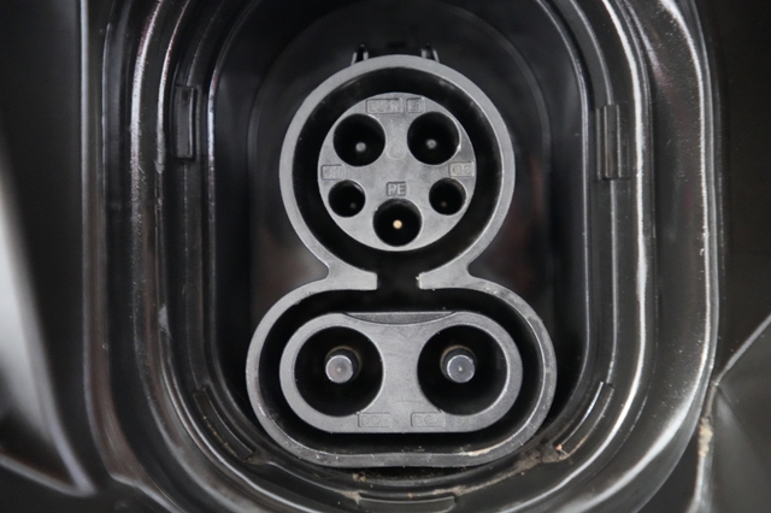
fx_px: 599
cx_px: 386
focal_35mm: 28
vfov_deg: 46.4
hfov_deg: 65.5
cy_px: 256
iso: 12800
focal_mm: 28
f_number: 2.8
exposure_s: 1/30
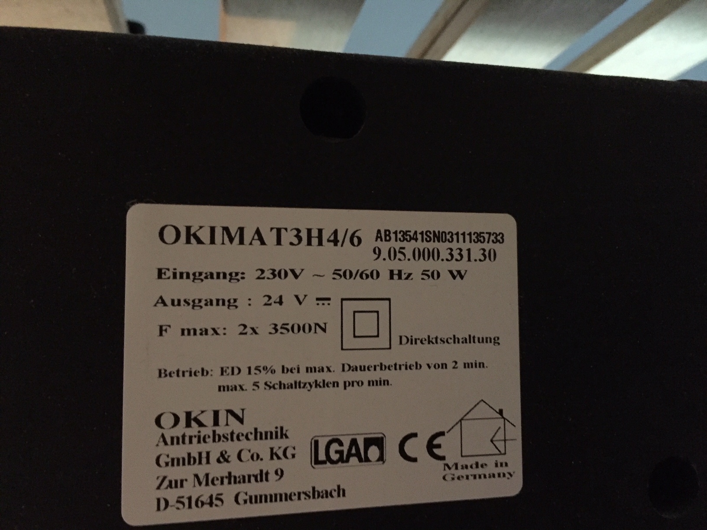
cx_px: 354
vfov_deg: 48.2
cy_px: 265
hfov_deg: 61.7
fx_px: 592
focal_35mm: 29
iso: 800
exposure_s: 1/17
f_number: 2.2
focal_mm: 4.15
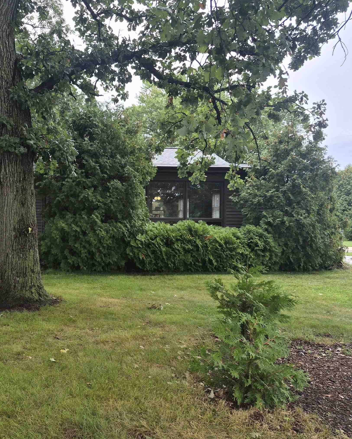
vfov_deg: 52.8
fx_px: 443
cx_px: 73
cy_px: 228
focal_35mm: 34
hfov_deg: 41.6
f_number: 1.8
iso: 80
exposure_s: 1/3152
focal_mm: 5.4
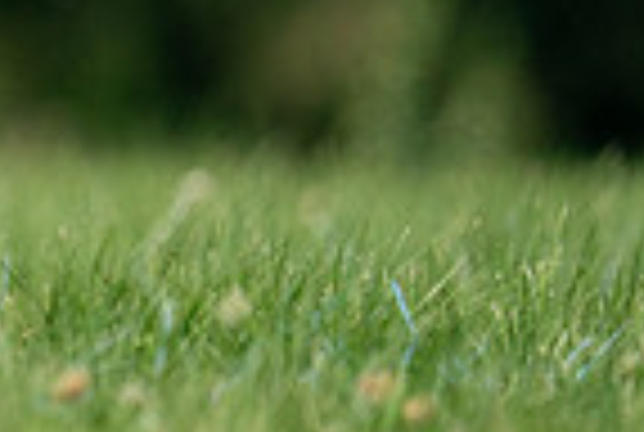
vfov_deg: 0.6
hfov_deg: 0.8
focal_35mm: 2431
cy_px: -223
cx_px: -545
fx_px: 43578
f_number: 6.3
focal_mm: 600
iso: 1000
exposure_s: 1/4000
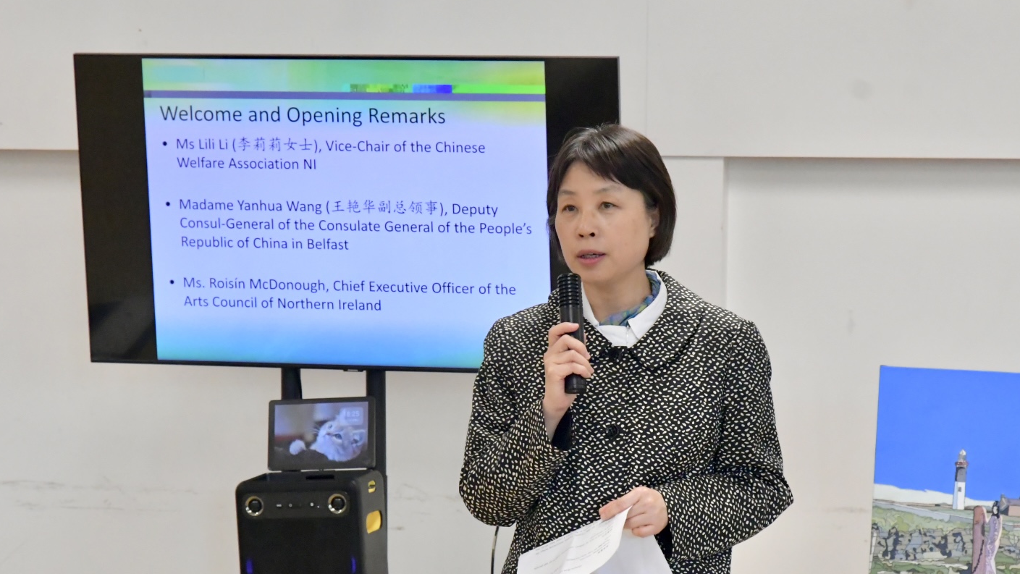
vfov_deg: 10.8
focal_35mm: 112
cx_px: 531
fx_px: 3030
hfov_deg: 19.1
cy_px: 328
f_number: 7.1
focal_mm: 62
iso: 6400
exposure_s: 1/400
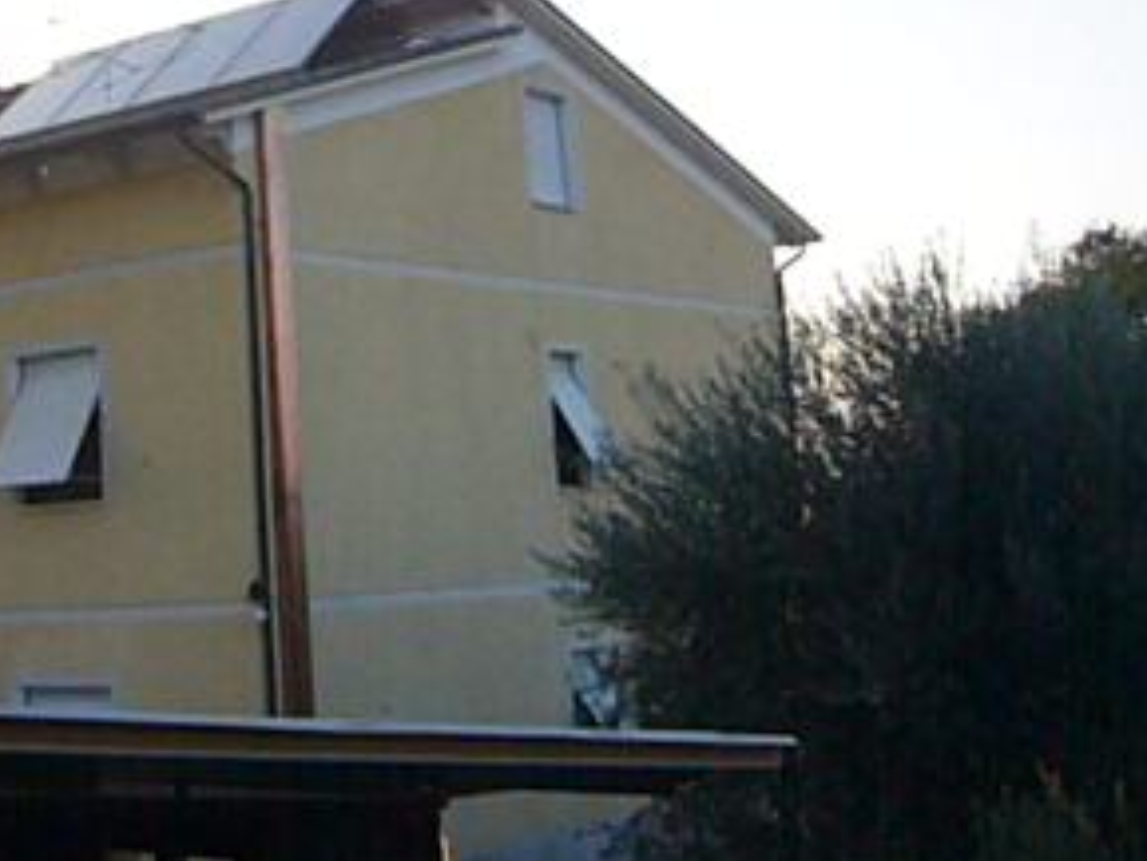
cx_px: 206
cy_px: 278
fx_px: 2055
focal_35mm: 62
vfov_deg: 23.5
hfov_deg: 30.3
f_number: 5.6
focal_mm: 4.6
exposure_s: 1/200
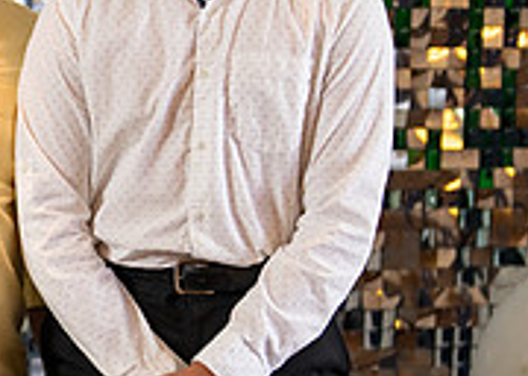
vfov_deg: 8.5
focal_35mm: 169
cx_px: -85
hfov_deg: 11.7
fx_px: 2530
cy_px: 167
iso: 800
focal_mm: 50
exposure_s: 1/320
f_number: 1.2
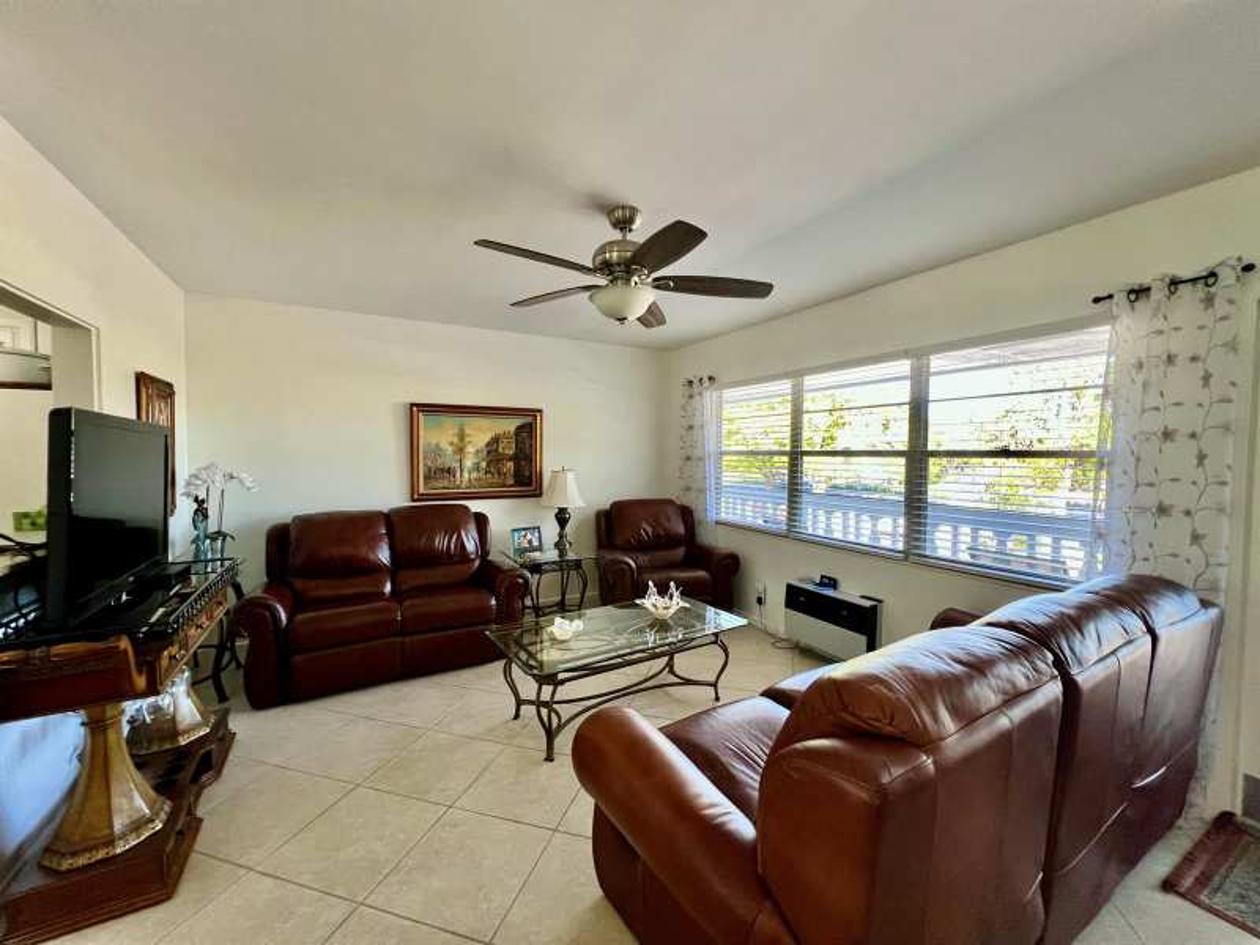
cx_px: 630
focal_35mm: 13
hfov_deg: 106.2
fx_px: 473
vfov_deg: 89.9
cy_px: 472
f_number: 1.8
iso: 200
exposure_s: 1/120
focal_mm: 1.57
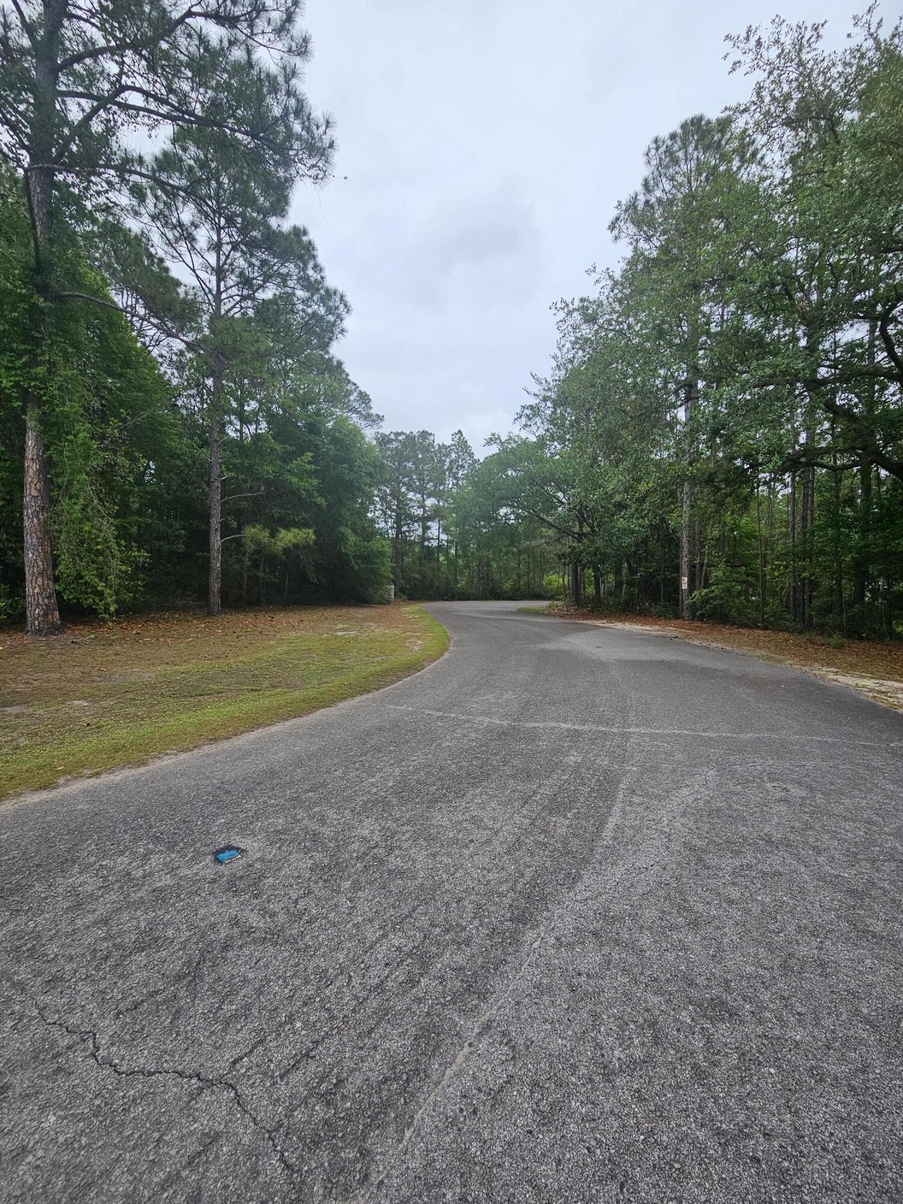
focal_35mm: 13
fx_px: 452
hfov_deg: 89.9
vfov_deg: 106.2
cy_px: 602
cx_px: 452
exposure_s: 1/1584
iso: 50
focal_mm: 2.2
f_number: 2.2
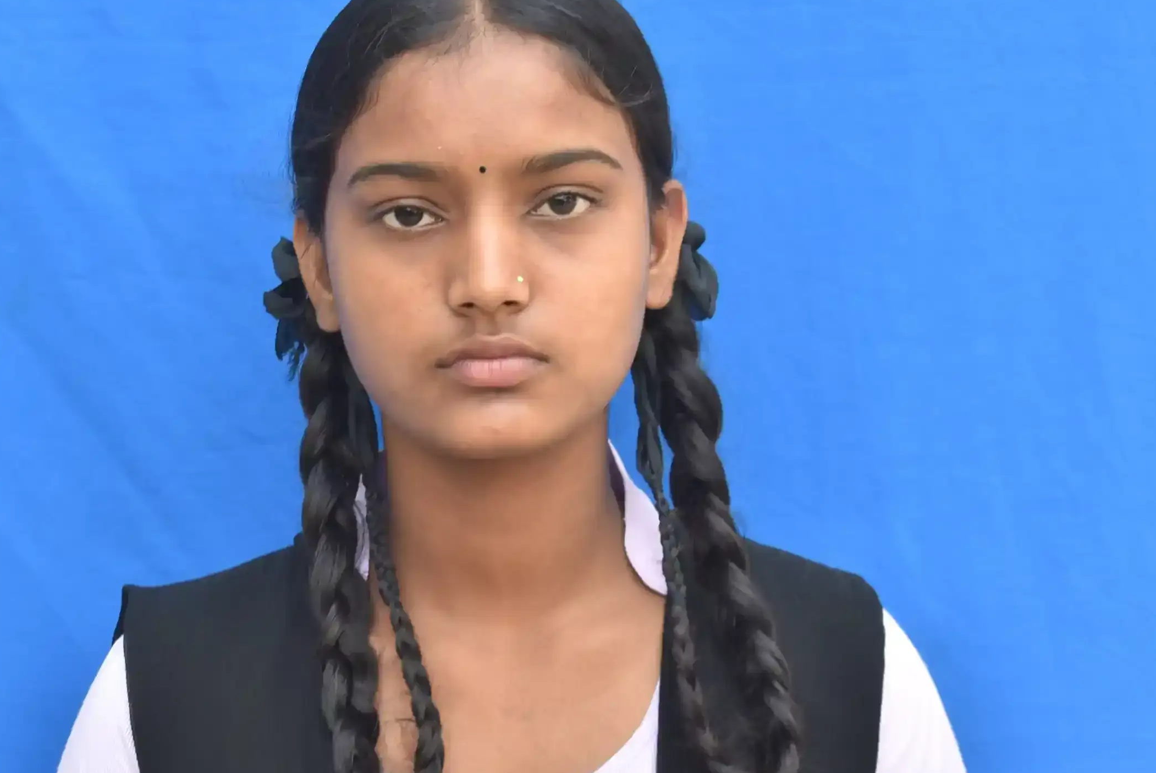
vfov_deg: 12.4
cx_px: 499
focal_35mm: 111
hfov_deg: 18.4
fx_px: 3567
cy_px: 376
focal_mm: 52
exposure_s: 1/60
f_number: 8
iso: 400
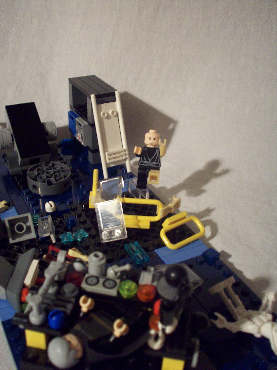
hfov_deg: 38.7
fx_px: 395
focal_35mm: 37
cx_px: 138
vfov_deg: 50.1
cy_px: 185
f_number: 2.8
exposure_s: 1/8
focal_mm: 6.2
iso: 171
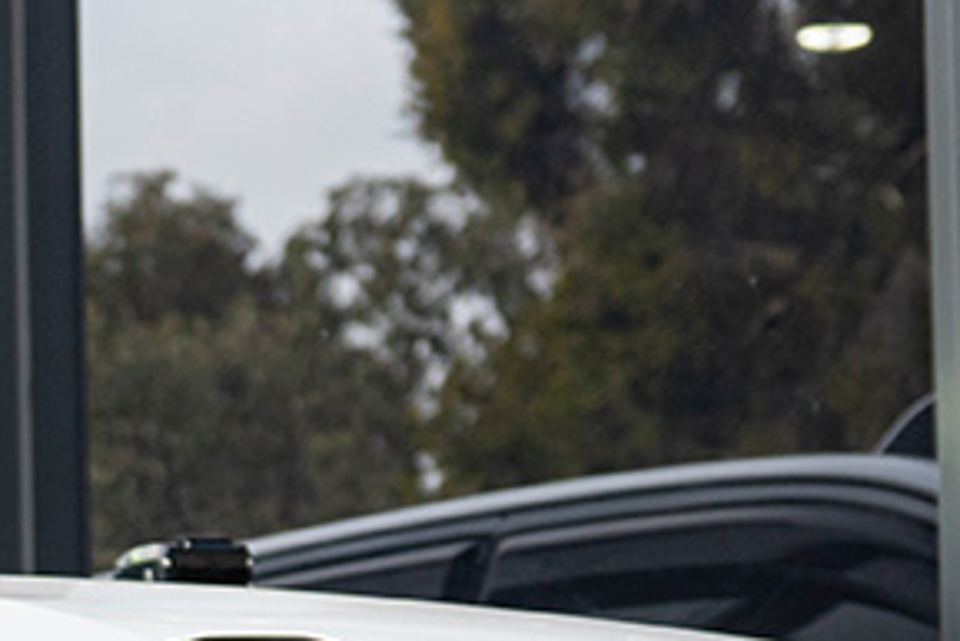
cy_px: 1236
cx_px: -943
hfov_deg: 8.9
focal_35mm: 218
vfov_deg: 6.2
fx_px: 5816
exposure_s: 1/60
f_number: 4
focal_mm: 35
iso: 125
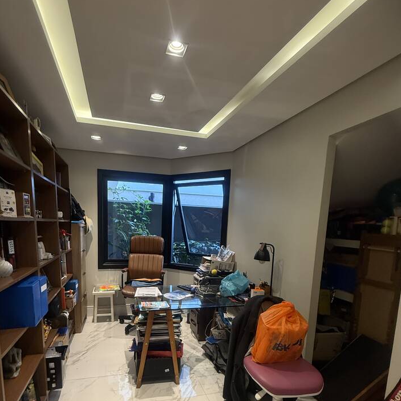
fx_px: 249
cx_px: 175
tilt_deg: -5.7
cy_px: 258
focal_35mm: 19
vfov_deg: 75.9
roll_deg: -2.3
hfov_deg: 77.3
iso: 250
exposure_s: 1/60
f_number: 2.2
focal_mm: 2.22
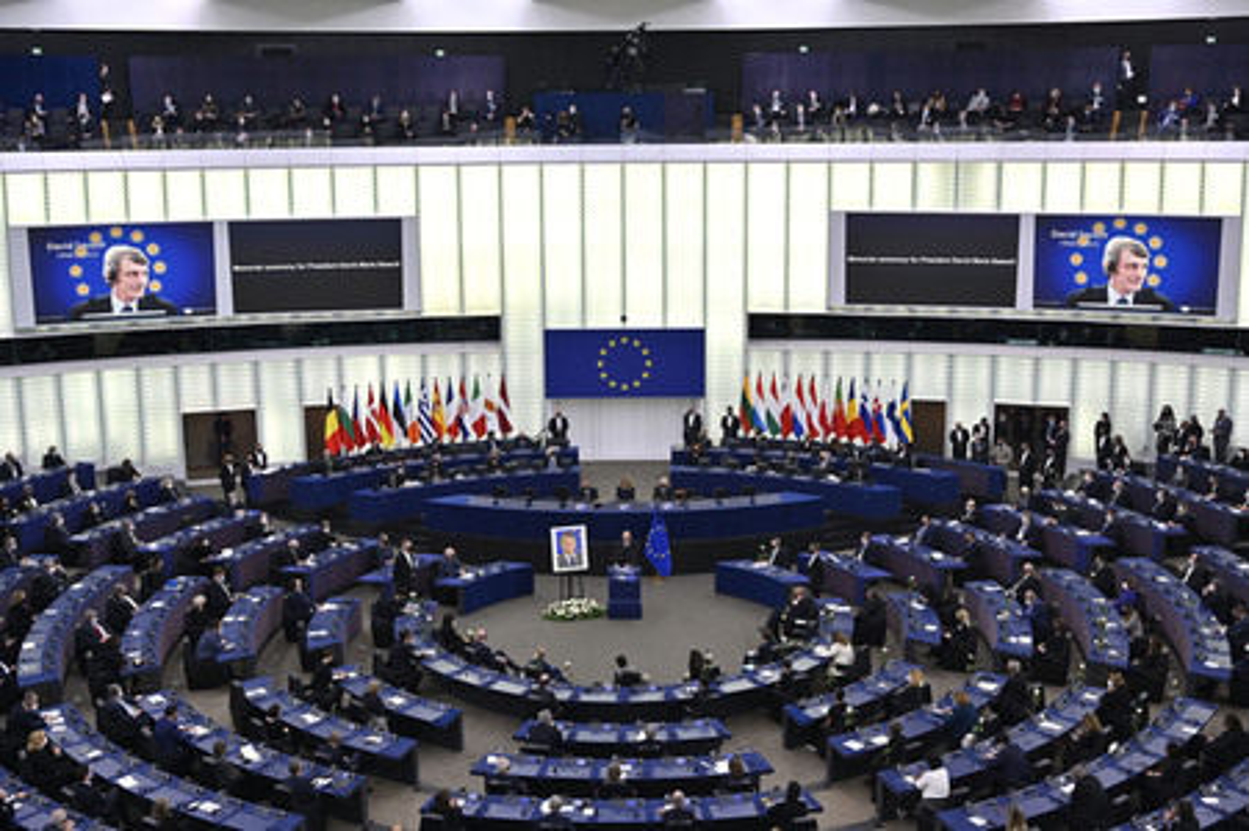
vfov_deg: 32.6
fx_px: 1421
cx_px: 624
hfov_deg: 47.4
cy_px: 416
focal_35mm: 41
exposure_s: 1/400
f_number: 4
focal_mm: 41
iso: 1000
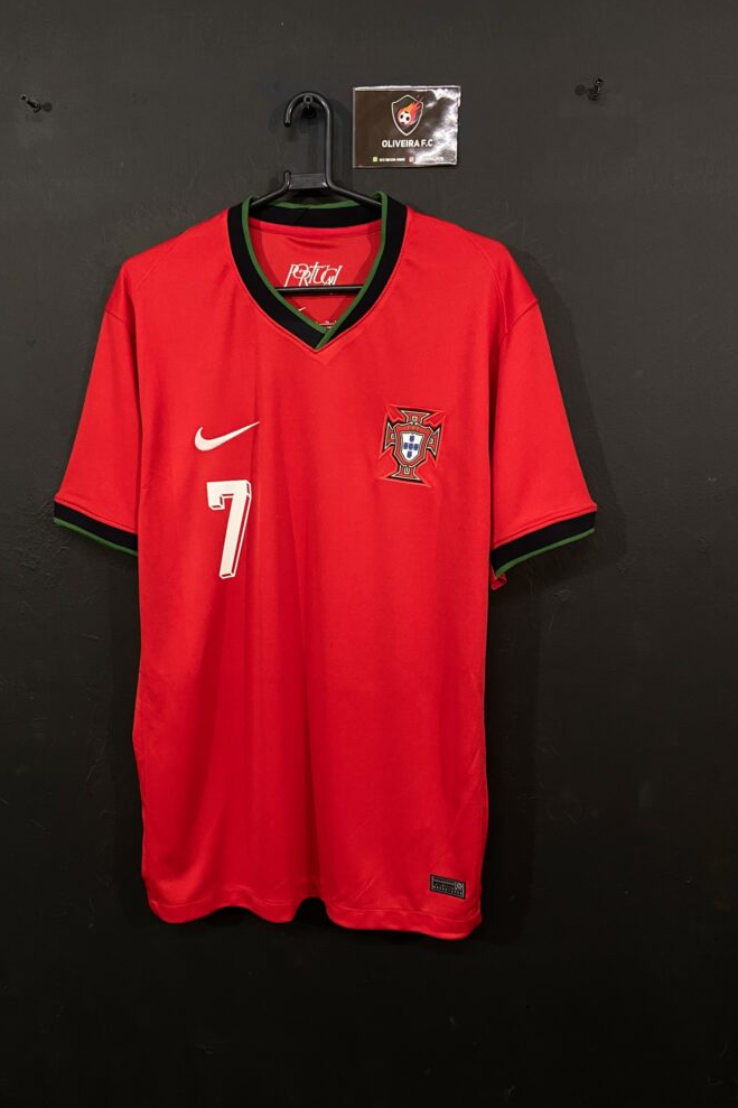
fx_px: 861
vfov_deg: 65.5
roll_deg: +1.1
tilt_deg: -8.4
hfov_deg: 46.3
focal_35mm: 28
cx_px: 329
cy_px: 558
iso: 320
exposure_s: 1/60
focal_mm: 4.25
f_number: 1.8
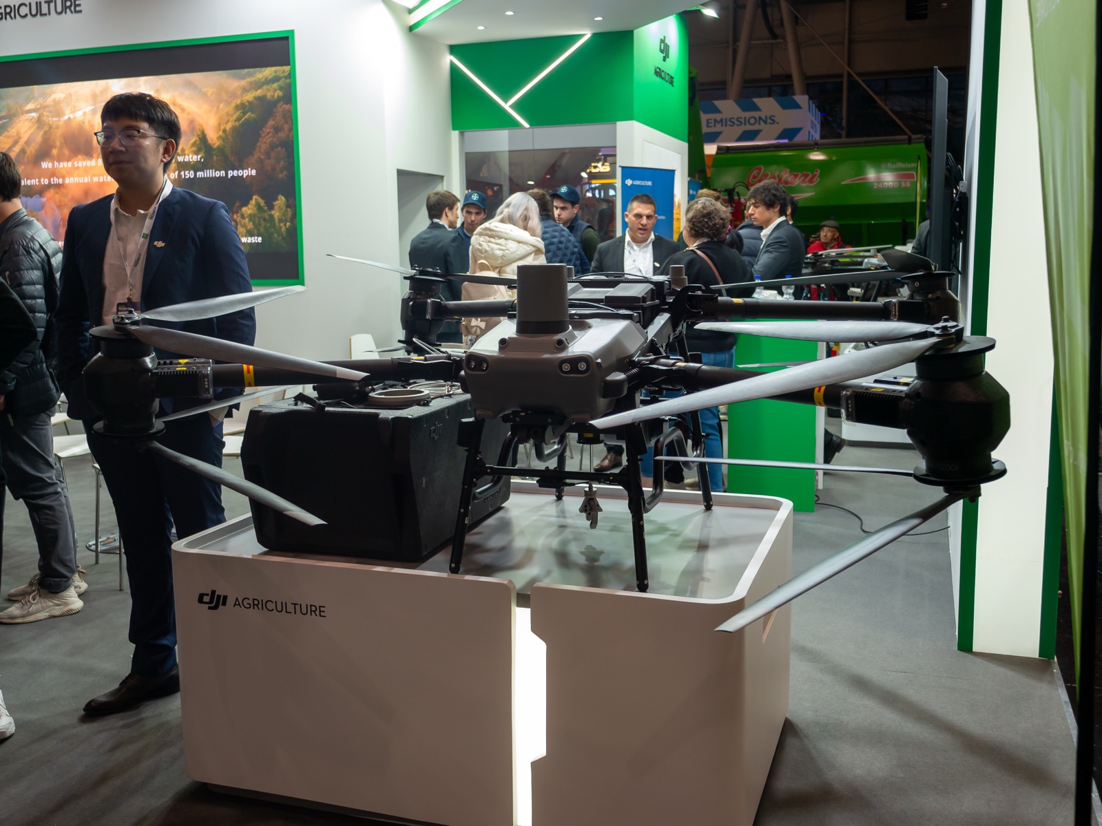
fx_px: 1082
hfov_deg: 54.0
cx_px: 551
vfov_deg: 41.8
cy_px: 413
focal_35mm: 34
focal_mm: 17
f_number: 3.1
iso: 200
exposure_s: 1/60
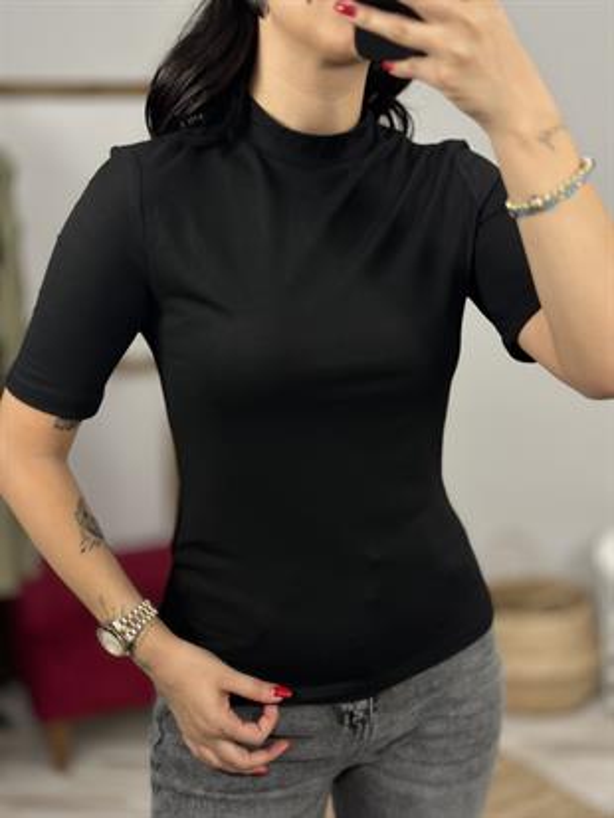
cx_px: 307
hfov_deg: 30.3
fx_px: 1135
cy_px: 409
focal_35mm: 48
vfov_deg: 39.6
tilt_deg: -34.6
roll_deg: +3.3
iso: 100
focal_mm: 6.86
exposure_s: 1/100
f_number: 1.78
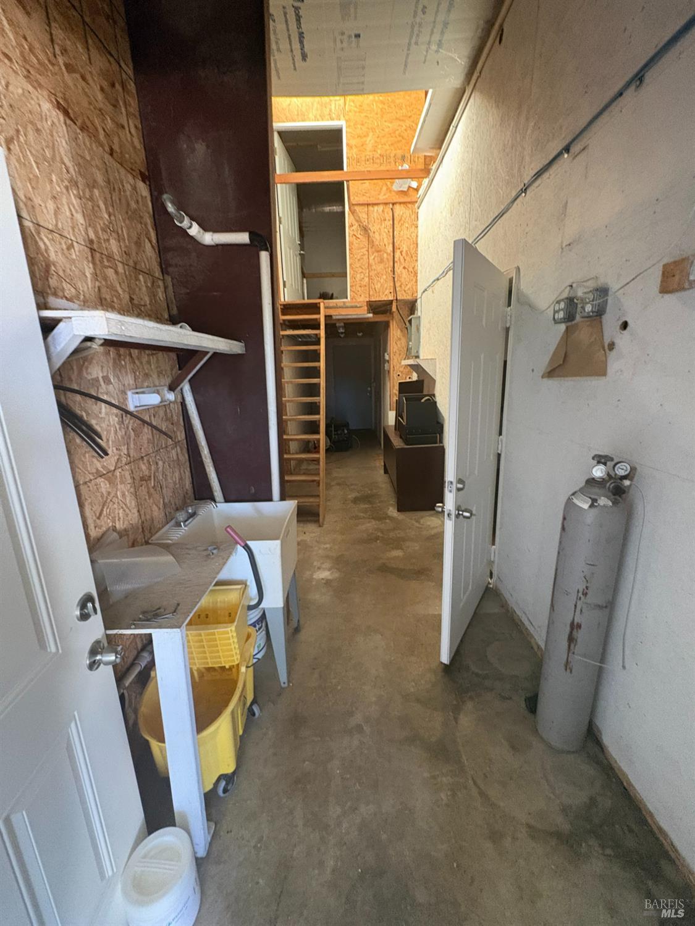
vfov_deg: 102.1
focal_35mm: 14
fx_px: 375
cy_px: 463
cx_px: 348
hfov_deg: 85.7
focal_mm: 2.22
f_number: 2.2
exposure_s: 1/60
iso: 640
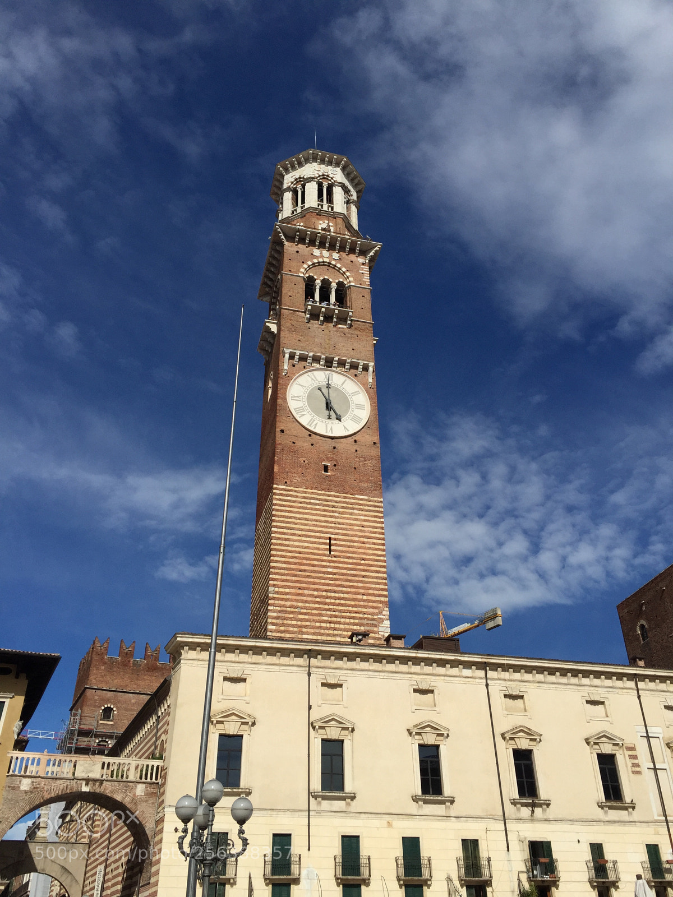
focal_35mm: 29
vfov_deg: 61.7
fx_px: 752
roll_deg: +0.0
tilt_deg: +35.5
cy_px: 448
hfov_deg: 48.2
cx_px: 336
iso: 32
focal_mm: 4.15
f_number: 2.2
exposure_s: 1/4405
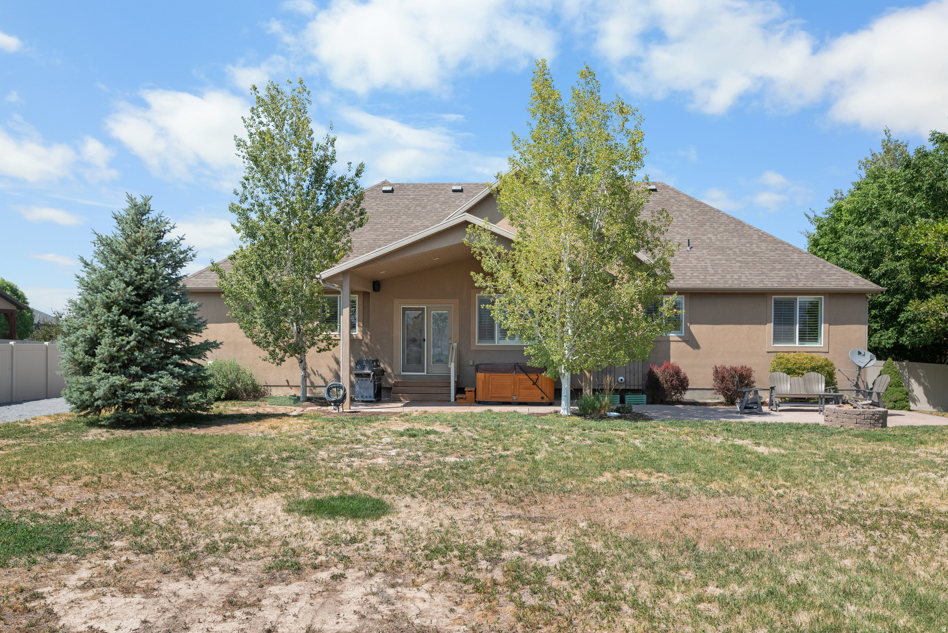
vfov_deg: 43.6
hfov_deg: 61.9
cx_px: 474
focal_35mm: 30
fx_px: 790
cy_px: 316
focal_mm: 30
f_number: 8
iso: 800
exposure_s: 1/800
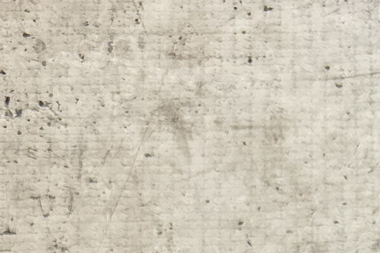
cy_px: 788
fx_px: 1414
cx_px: 413
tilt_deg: -79.5
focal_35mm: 134
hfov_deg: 14.9
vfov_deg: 8.4
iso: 50
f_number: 1.5
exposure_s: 1/354
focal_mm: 5.7
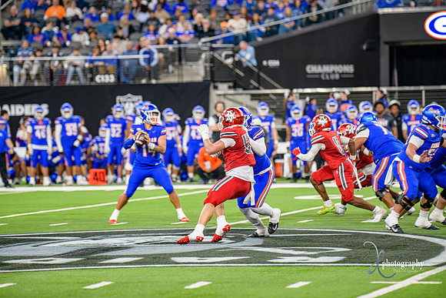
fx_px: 2416
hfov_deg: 10.5
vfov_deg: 7.0
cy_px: 149
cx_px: 223
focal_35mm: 195
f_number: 2.8
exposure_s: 1/400
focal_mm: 195
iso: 1000
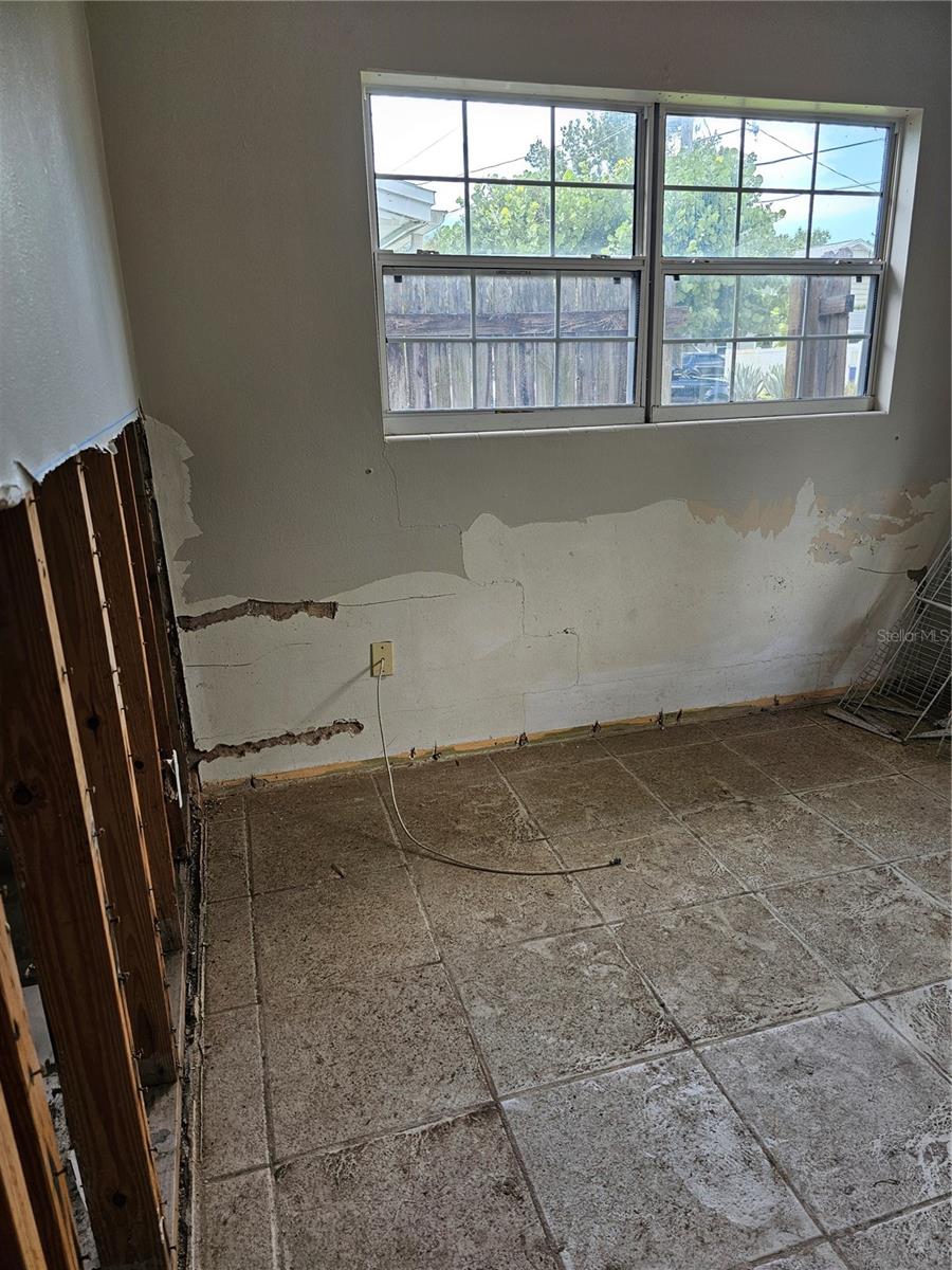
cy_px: 635
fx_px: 843
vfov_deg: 73.9
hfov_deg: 58.9
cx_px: 476
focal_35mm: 23
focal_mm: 6.3
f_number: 1.7
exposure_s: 1/180
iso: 80
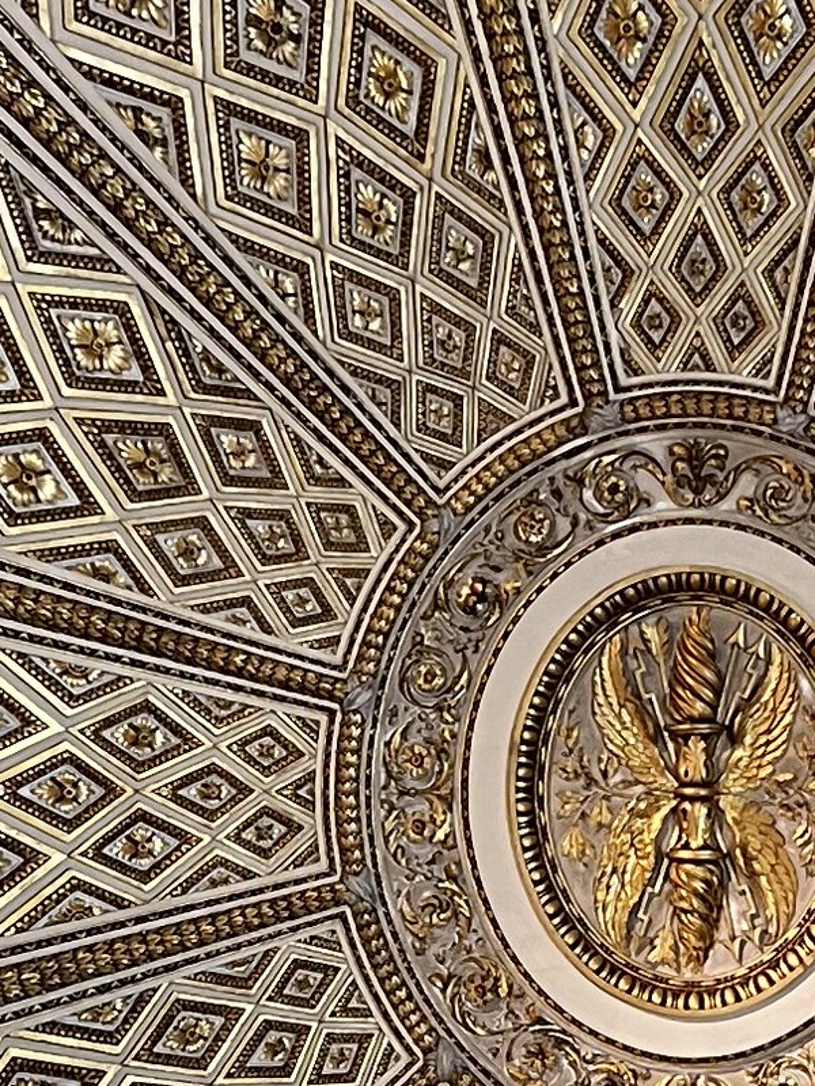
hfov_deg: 11.4
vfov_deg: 15.1
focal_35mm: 130
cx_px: 652
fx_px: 4081
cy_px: 766
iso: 80
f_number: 1.5
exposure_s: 1/50
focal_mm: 5.7
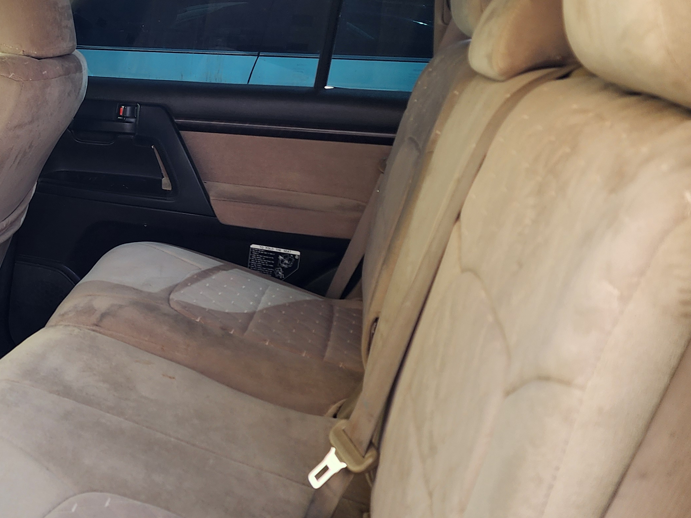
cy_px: 175
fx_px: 878
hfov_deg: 39.8
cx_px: 71
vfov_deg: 32.6
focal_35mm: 44
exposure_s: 1/180
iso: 32
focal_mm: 6.4
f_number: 1.8
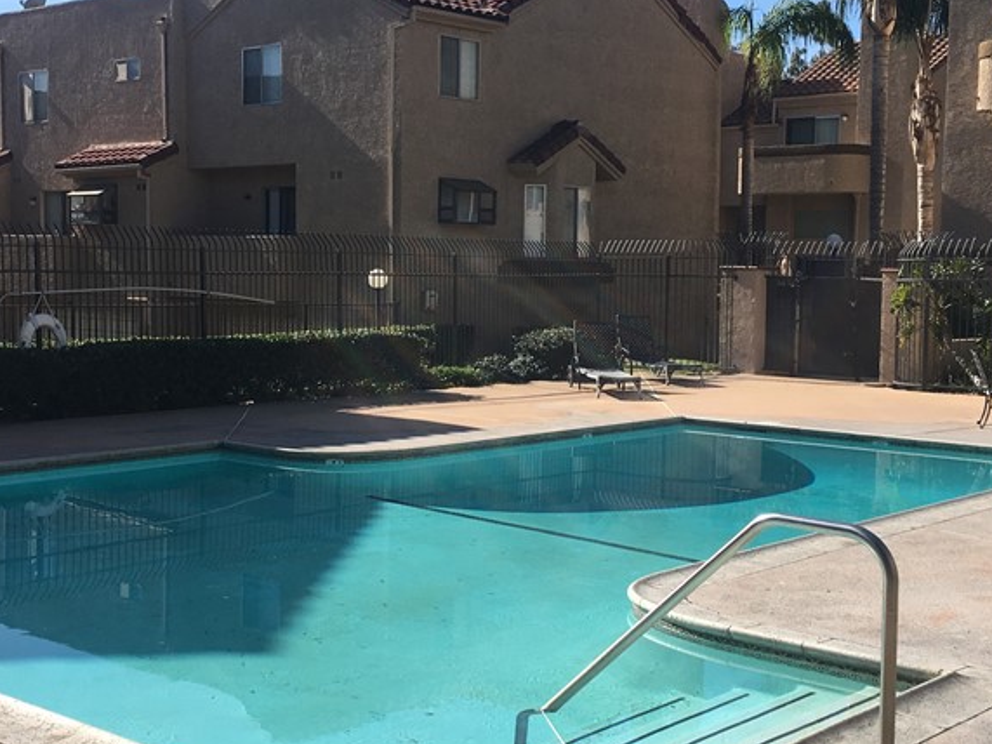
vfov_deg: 28.0
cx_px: 400
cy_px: 377
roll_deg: -1.4
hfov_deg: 36.7
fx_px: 1490
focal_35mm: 52
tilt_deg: -6.6
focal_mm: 4.15
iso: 25
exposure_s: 1/1374
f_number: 2.2
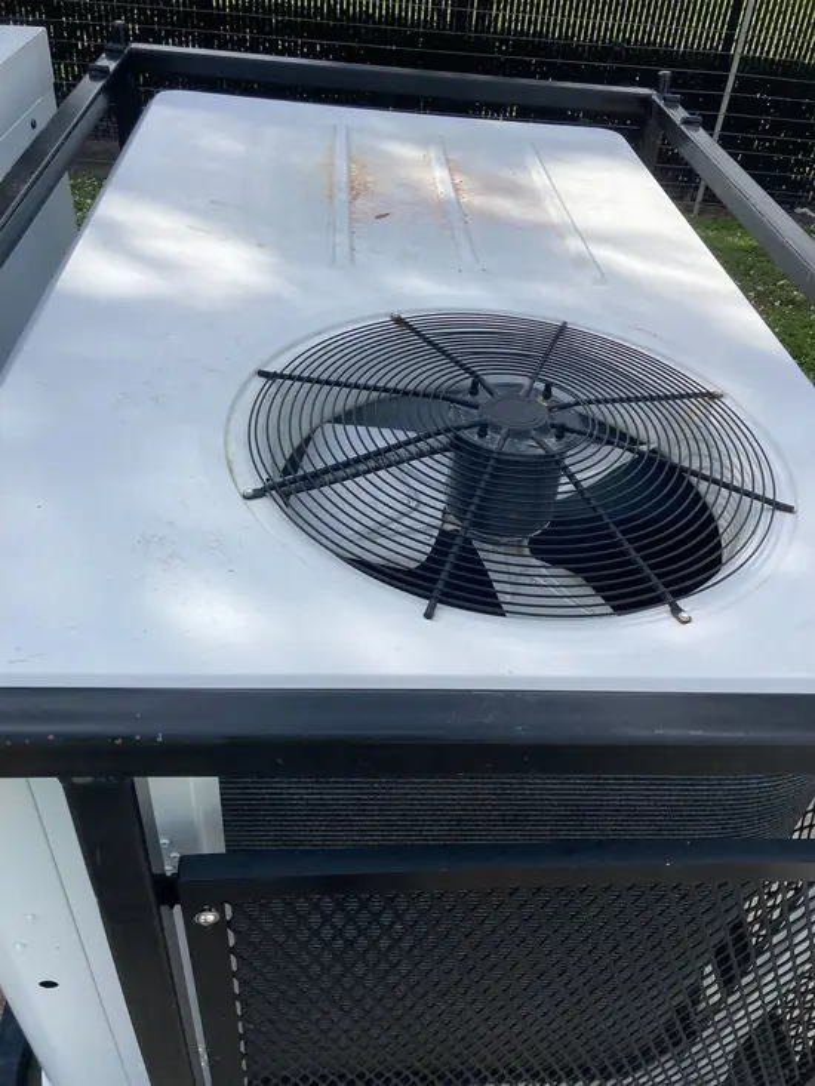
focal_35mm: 28
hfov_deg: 49.8
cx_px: 408
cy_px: 543
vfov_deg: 63.4
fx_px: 879
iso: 20
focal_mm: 3.99
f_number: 1.8
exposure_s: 1/1779
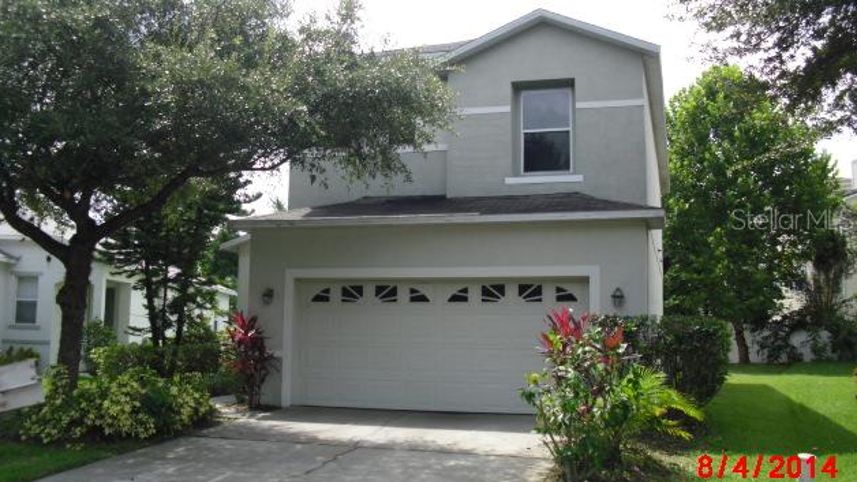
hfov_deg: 50.5
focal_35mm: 40
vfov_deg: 29.7
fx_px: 909
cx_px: 423
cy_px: 218
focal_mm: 6.3
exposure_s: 1/100
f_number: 7.8
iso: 100
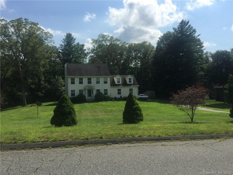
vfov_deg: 48.2
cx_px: 116
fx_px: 195
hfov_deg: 61.7
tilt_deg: +1.5
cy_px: 88
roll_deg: -0.2
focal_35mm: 29
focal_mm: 4.15
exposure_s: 1/3300
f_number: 2.2
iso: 32
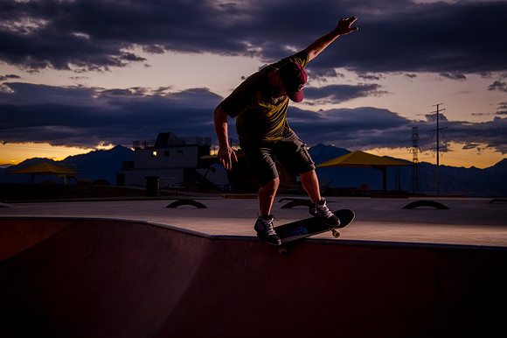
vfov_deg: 28.7
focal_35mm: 47
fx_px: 660
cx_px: 254
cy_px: 158
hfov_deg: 42.0
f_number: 4
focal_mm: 44
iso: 1000
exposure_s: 1/400
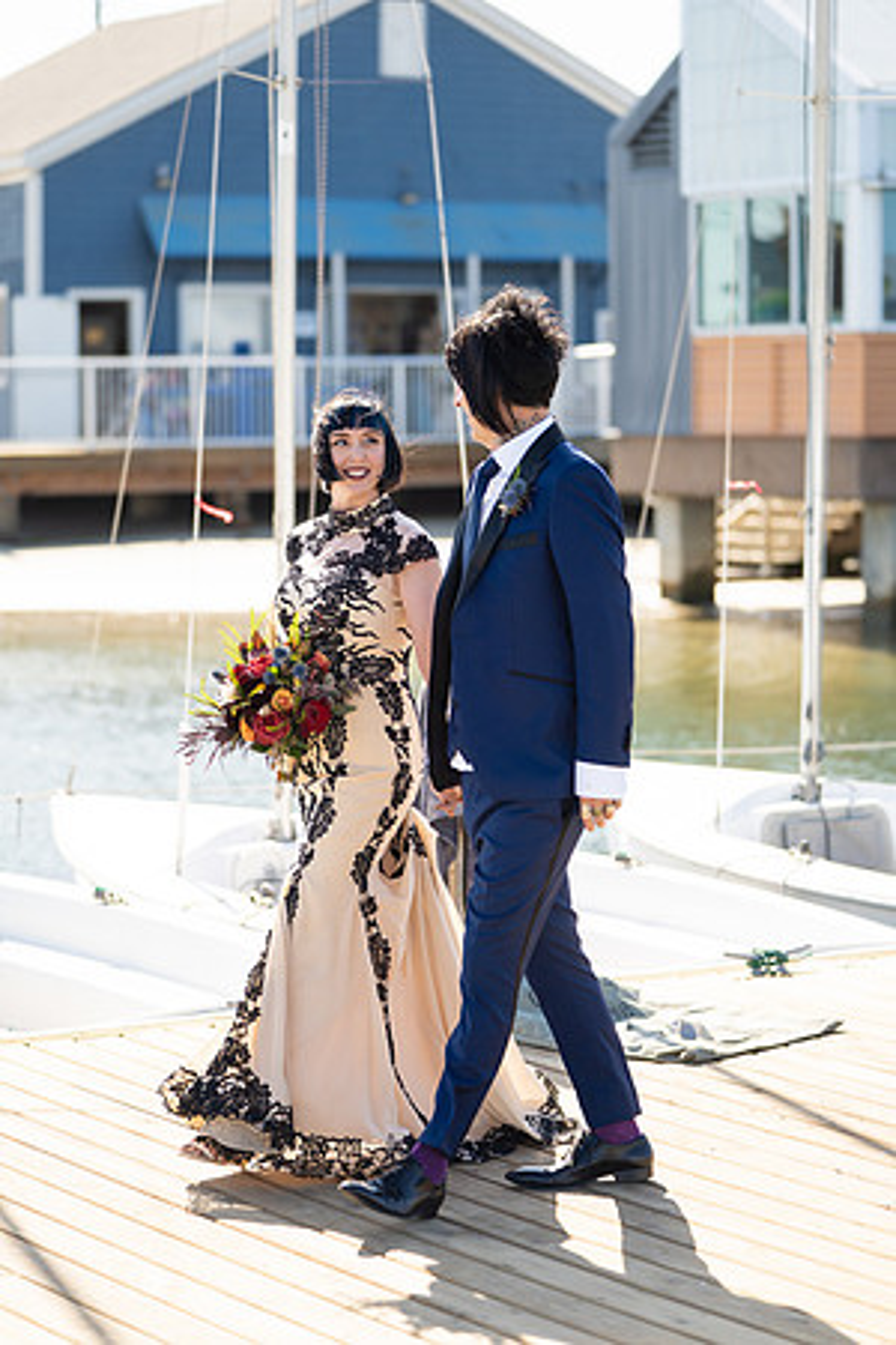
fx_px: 3770
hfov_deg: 13.6
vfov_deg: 20.2
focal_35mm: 101
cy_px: 672
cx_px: 448
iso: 200
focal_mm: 101
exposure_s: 1/1250
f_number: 2.8
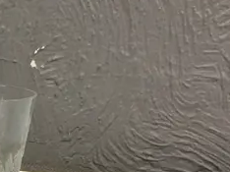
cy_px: 175
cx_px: -180
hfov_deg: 13.9
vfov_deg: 11.5
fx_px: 843
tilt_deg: -12.3
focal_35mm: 127
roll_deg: -1.6
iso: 50
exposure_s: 1/33
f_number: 2.2
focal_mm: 4.15
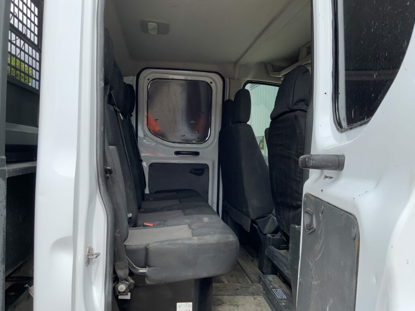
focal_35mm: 29
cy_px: 156
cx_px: 208
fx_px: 348
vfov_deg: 48.2
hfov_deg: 61.7
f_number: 1.8
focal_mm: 3
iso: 16
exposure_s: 1/978
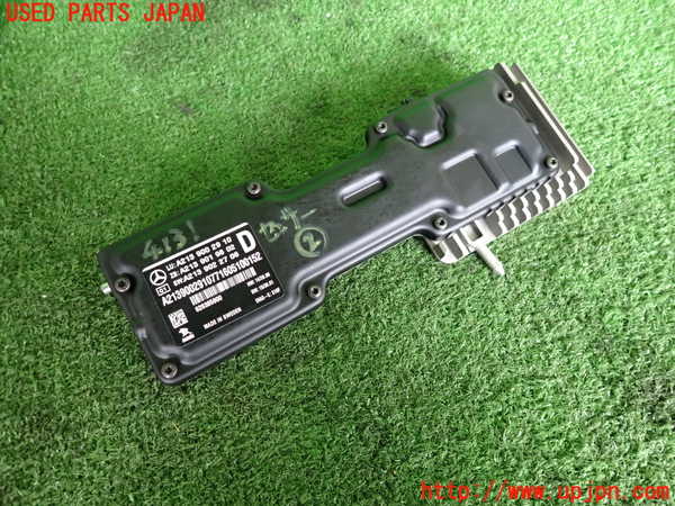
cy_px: 253
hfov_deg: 69.4
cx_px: 338
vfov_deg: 54.9
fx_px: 487
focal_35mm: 25
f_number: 2
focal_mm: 4.5
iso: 250
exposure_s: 1/30
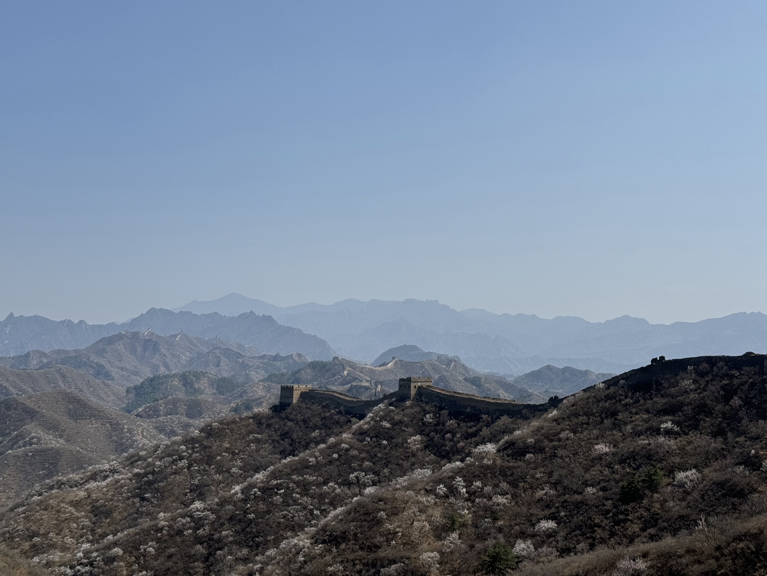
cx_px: 384
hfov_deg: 39.7
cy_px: 288
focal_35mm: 48
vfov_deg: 30.3
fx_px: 1064
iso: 80
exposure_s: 1/7937
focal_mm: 6.86
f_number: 1.78
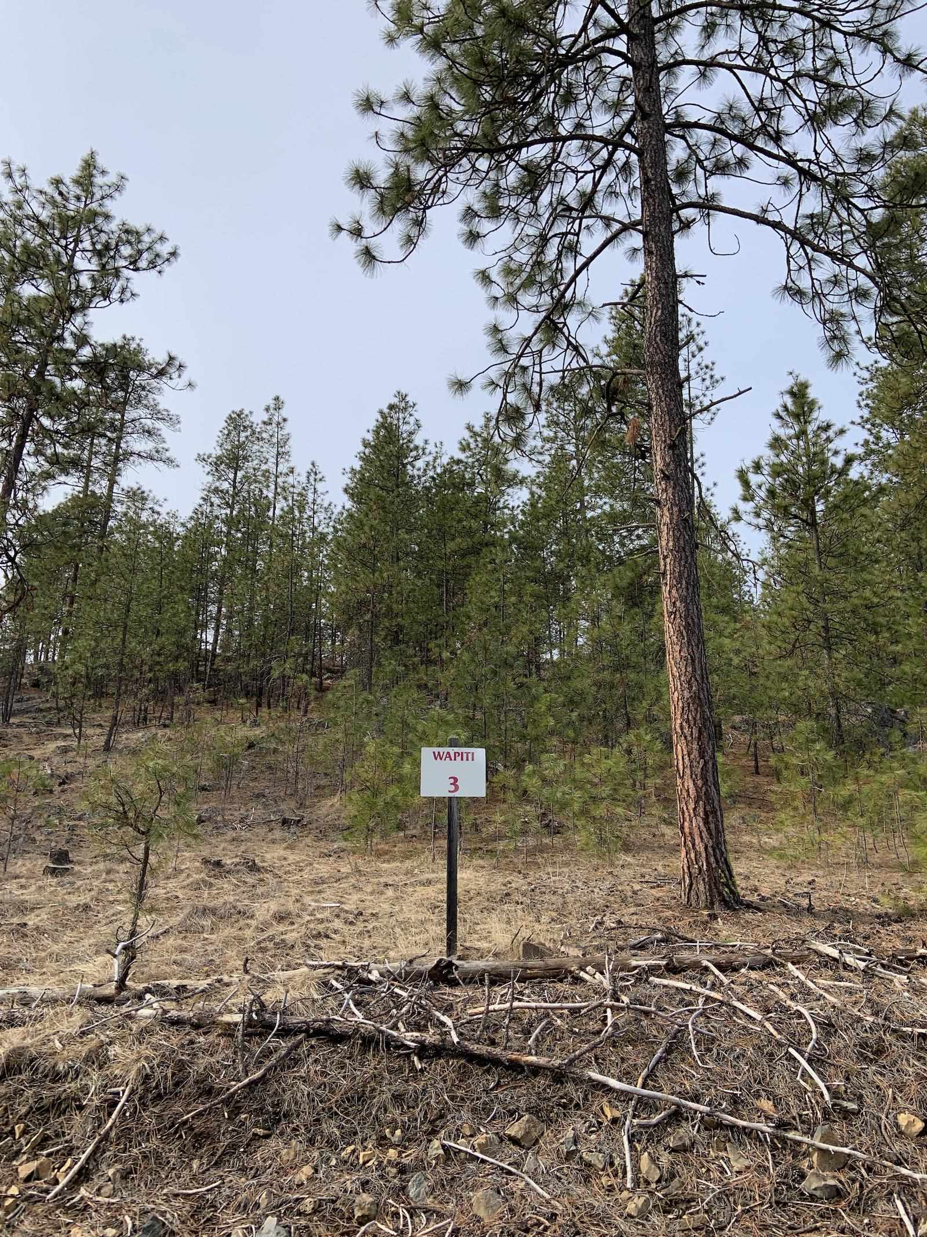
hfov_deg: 53.1
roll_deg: -2.5
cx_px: 464
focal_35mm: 26
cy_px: 618
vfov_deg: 67.3
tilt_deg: +19.5
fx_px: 929
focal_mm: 4.25
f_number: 1.8
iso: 25
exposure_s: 1/1748
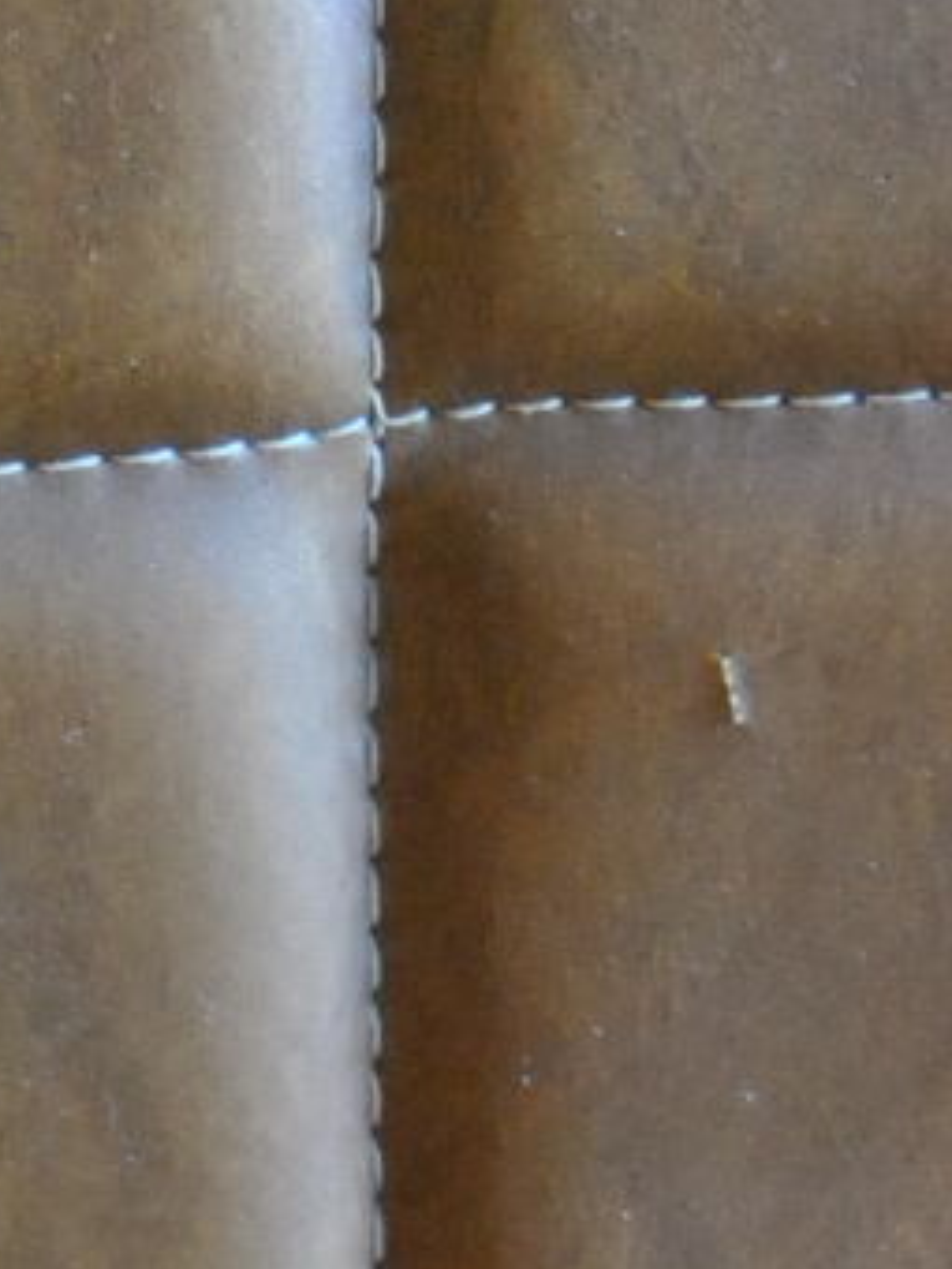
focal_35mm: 214
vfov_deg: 9.2
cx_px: -90
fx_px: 7847
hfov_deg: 6.9
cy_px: 1370
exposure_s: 1/30
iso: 1250
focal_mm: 26
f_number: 4
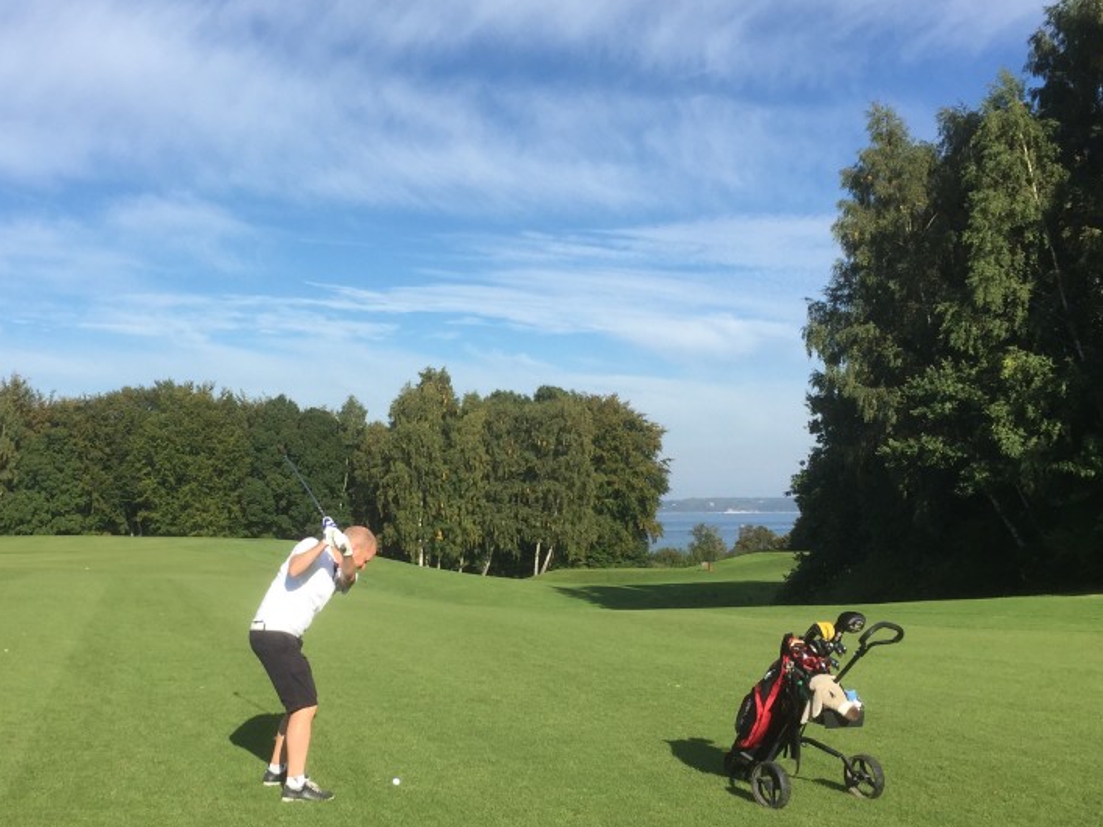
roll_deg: +0.4
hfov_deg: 44.3
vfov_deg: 34.3
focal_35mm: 42
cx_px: 393
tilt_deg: +0.5
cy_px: 487
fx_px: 1338
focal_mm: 4.15
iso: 32
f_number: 2.2
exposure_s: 1/1799
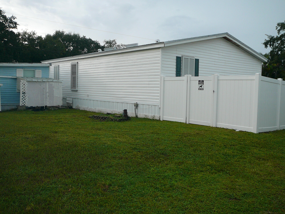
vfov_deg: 40.7
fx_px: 288
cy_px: 107
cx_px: 142
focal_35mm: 35
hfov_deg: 52.6
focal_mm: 5.2
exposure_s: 1/60
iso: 80
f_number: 2.8
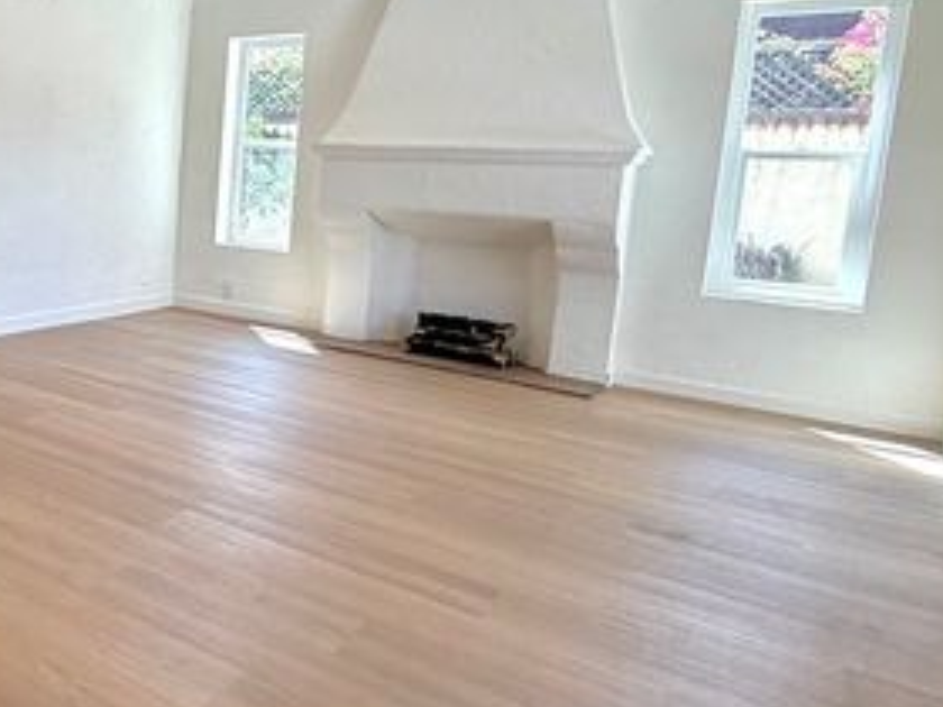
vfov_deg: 43.7
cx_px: -47
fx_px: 872
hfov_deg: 45.5
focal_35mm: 32
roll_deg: -1.6
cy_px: 252
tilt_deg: -6.3
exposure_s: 1/120
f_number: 2.2
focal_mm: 2.22
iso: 50
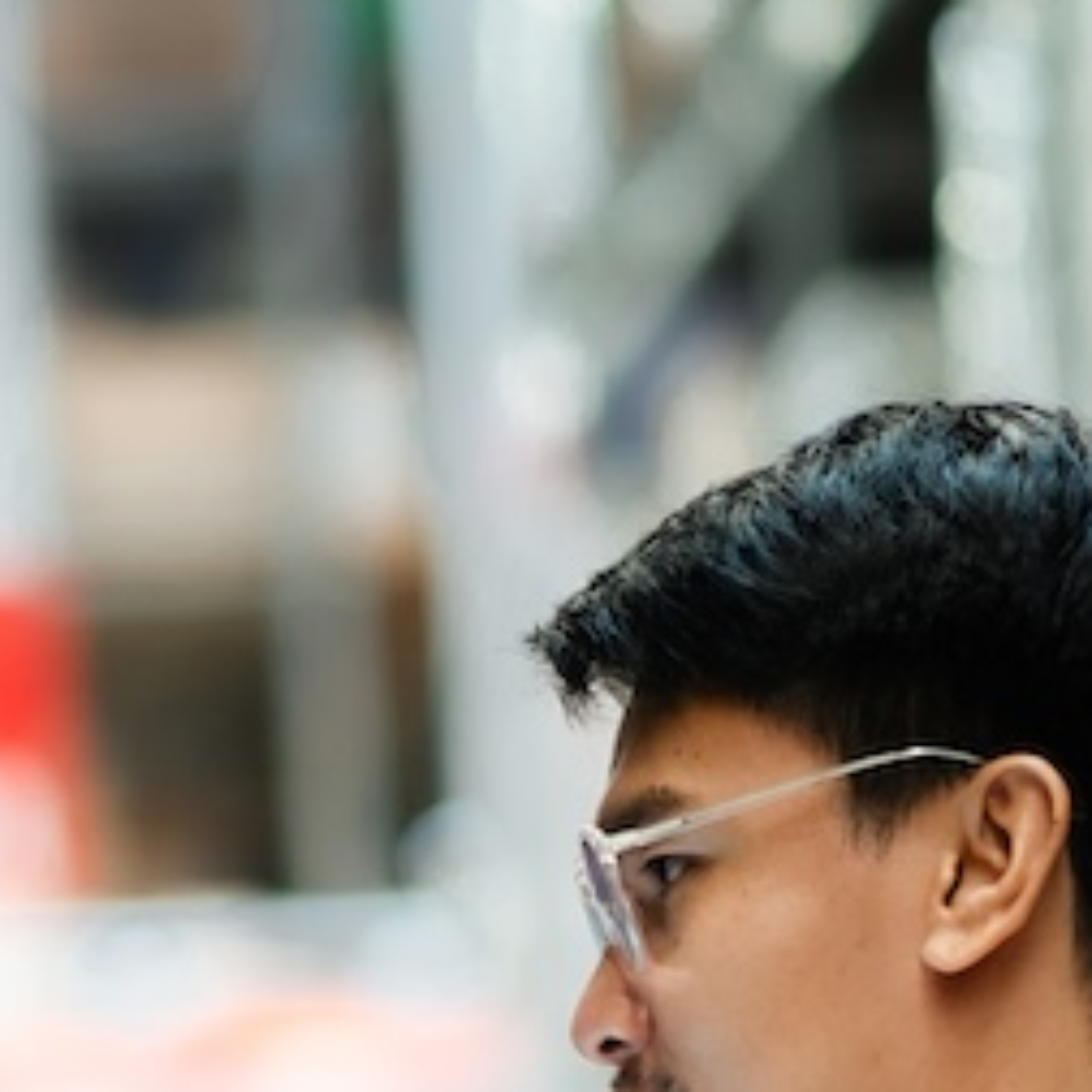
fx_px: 13063
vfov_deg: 4.8
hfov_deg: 4.8
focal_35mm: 366
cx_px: -432
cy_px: 1362
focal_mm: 85
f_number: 2
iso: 400
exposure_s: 1/125
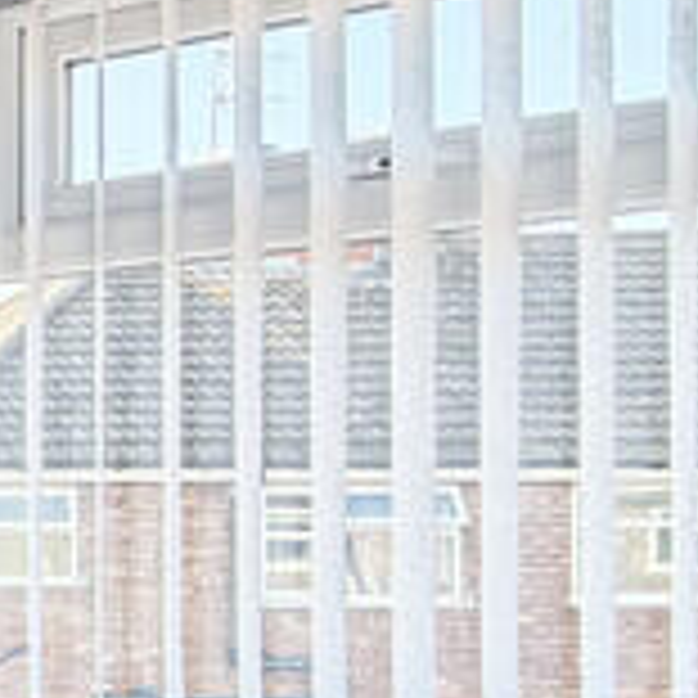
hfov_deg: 13.6
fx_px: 1871
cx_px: -1067
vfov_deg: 20.8
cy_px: 576
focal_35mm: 82
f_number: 2.2
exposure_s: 1/121
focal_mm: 2.2
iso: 80
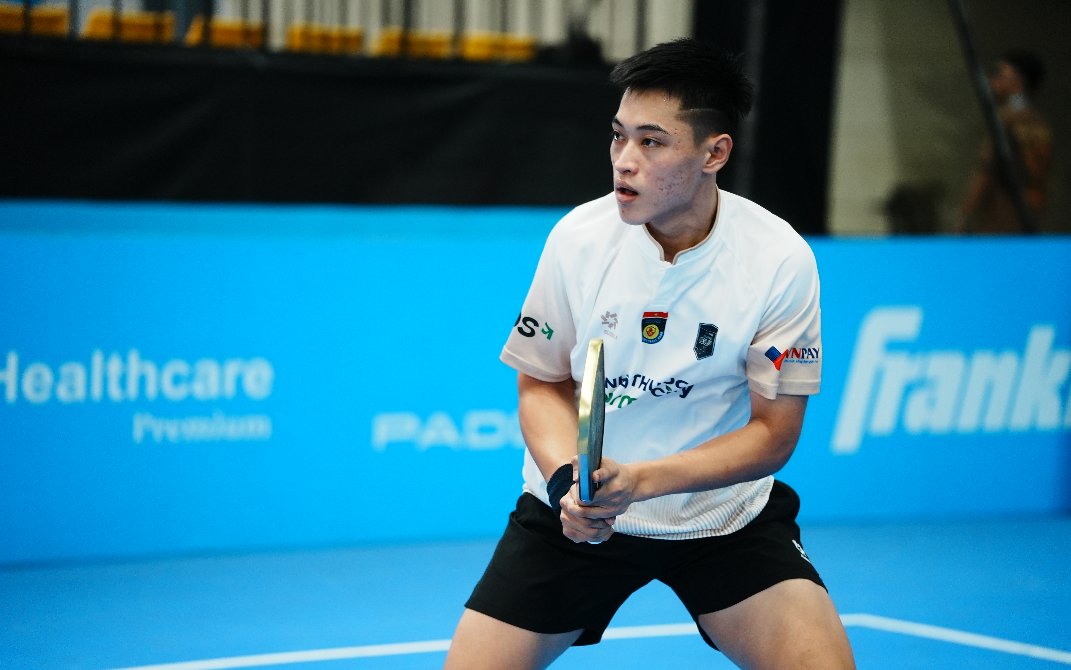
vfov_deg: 8.1
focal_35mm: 162
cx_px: 537
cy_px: 353
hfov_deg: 12.9
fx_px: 4729
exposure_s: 1/640
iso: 3200
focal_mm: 158
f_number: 2.8
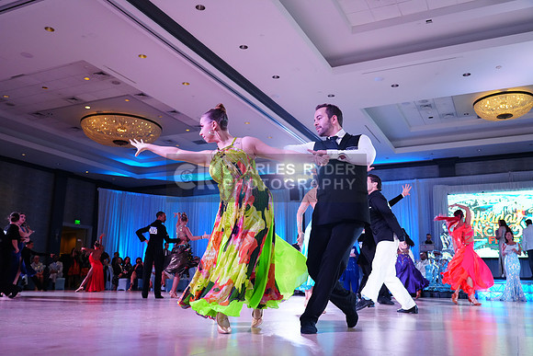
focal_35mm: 31
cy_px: 178
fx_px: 459
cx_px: 266
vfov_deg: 42.3
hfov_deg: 60.3
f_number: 4
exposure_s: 1/400
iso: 3200
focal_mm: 31
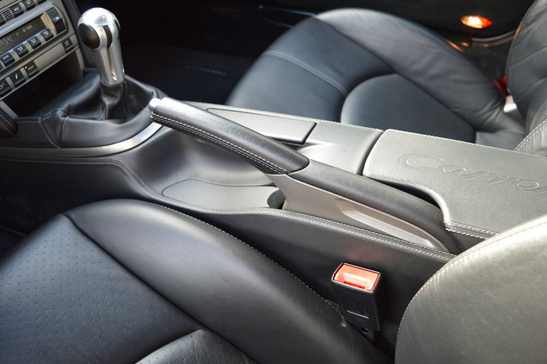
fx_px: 456
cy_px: 182
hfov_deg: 62.0
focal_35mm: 30
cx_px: 274
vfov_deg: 43.6
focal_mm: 20
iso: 400
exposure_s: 1/60
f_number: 4
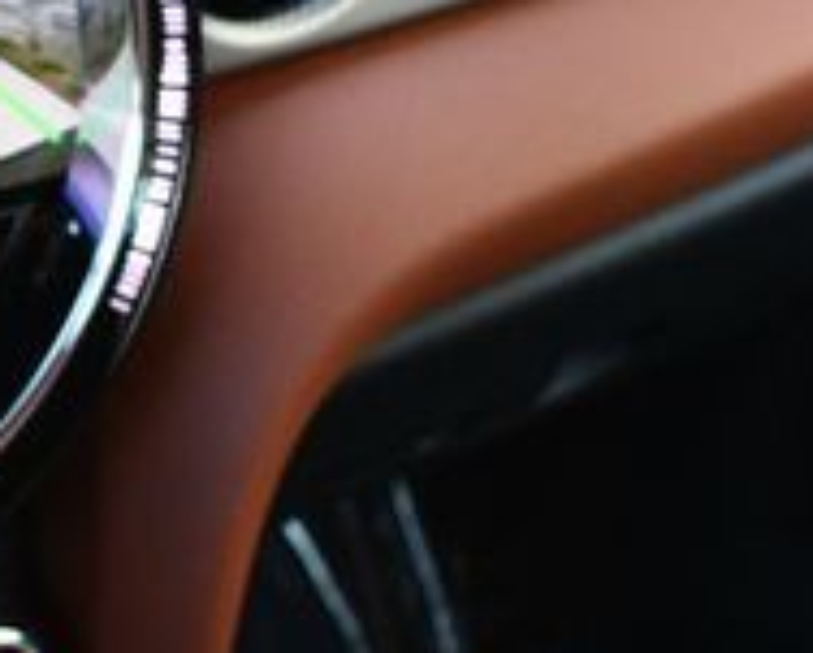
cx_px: -268
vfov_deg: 13.4
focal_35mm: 115
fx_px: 2771
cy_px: 160
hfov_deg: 15.8
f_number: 3.5
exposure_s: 1/200
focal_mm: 18
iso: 800
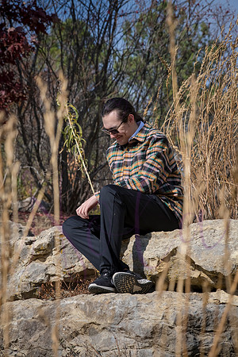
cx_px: 119
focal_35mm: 125
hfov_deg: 11.0
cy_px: 178
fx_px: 1239
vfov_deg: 16.4
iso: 400
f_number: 10
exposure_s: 1/800
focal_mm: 125
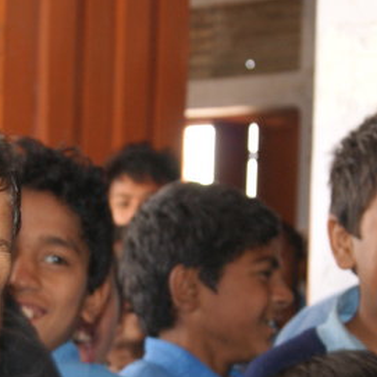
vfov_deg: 12.8
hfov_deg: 12.8
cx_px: 45
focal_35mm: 135
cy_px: 348
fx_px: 1663
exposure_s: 1/60
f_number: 5.6
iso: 400
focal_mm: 28
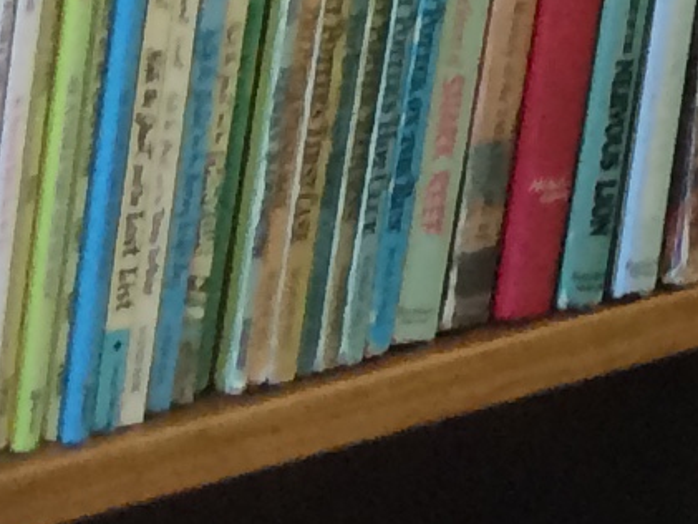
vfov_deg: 6.1
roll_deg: -0.9
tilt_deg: -7.7
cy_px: -1063
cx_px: 2482
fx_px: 4538
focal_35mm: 225
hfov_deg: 7.2
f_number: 2.2
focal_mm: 4.15
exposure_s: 1/30
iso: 80
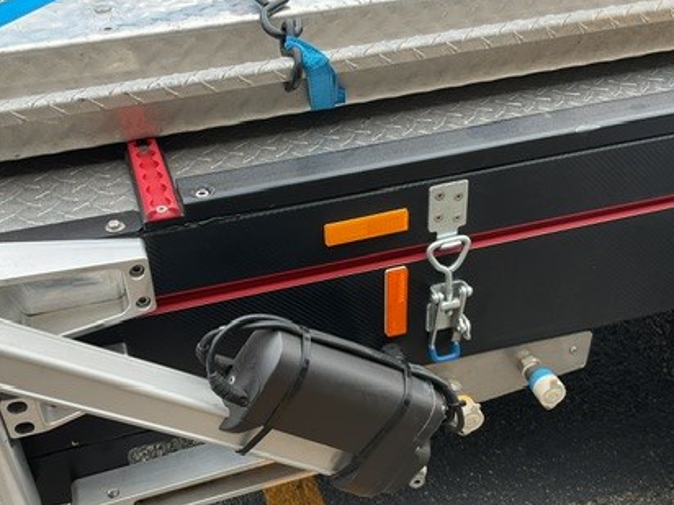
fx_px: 876
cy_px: 322
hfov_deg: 41.9
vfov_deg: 32.0
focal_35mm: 45
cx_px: 281
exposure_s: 1/495
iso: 16
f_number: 1.8
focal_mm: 3
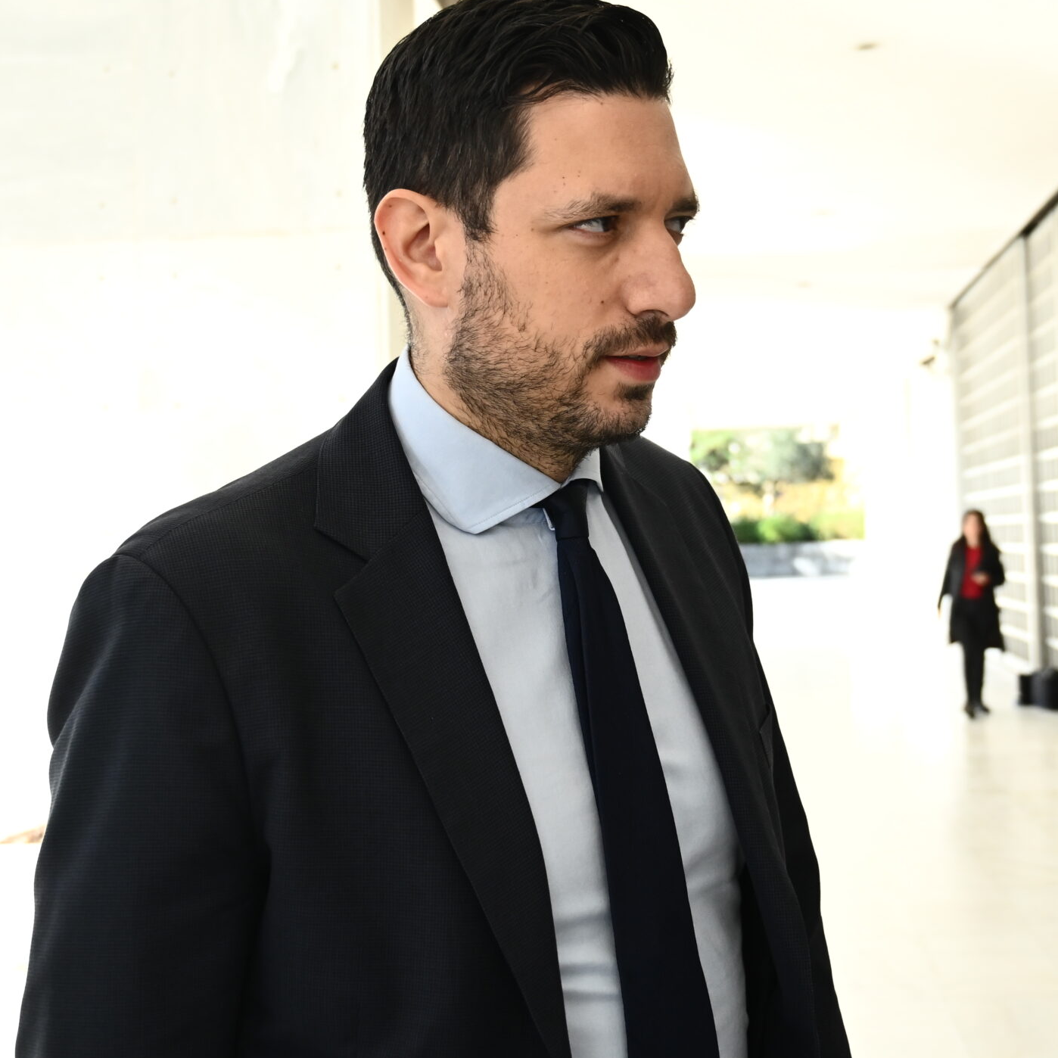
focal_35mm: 56
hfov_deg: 30.5
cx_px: 593
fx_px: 1936
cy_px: 454
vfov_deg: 30.5
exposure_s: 1/800
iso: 800
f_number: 4
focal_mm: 24
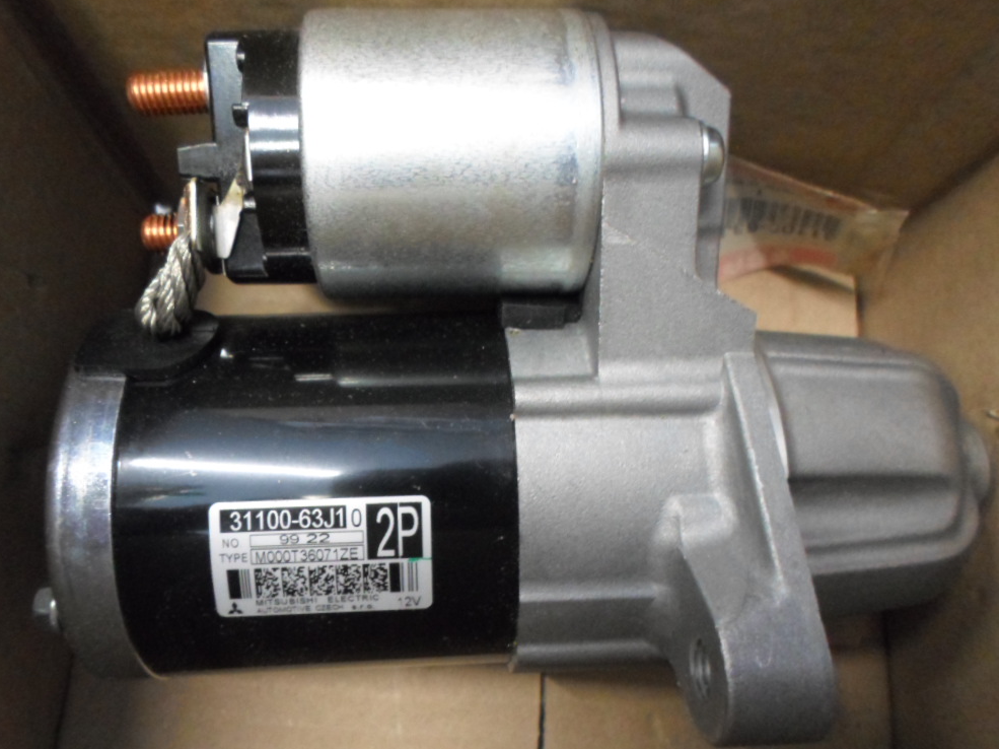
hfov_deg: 67.3
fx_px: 750
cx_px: 481
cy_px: 374
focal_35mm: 26
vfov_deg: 53.0
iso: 400
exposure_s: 1/15
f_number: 2.5
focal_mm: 4.5
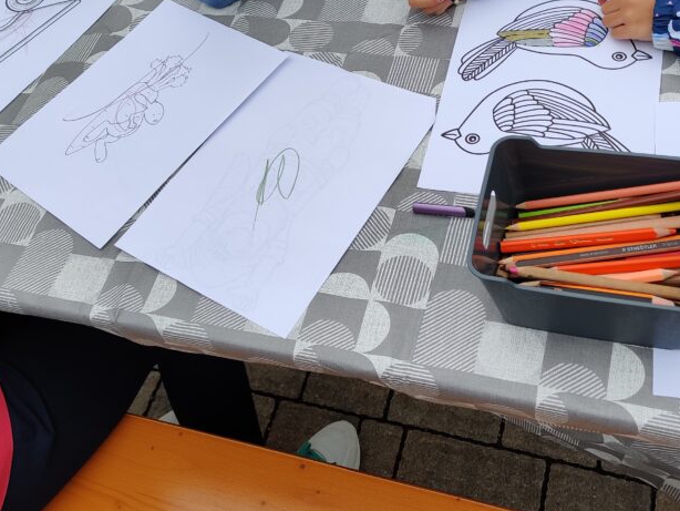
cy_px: 202
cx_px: 312
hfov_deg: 42.0
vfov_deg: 32.1
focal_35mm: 45
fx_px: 884
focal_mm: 4.75
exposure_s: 1/2544
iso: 125
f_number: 1.65
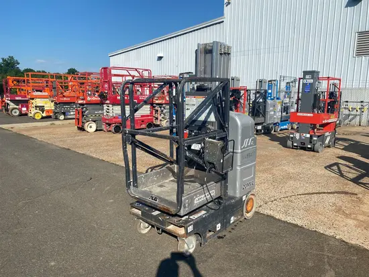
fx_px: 277
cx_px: 184
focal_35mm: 26
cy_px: 138
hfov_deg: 67.3
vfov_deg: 53.1
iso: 32
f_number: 1.8
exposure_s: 1/4115
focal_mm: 4.25
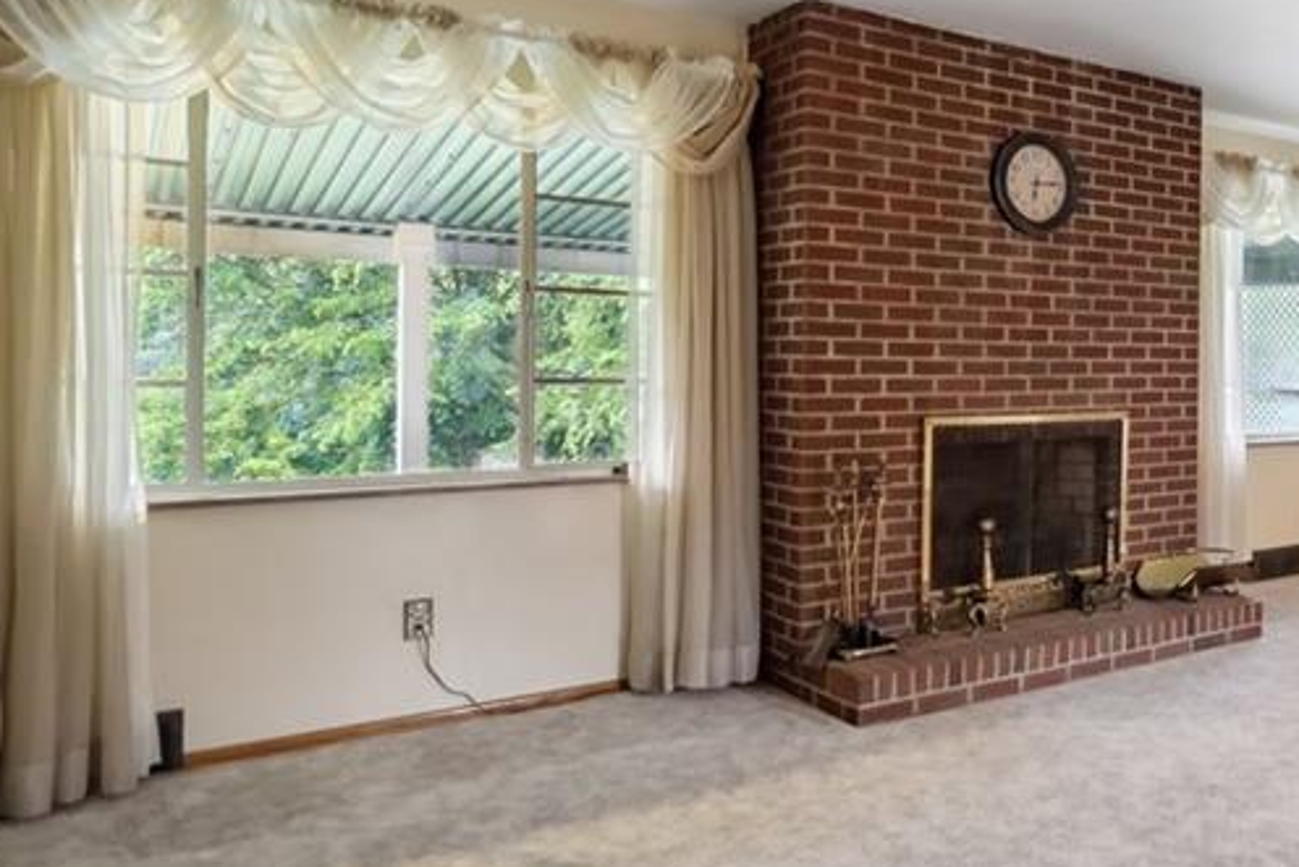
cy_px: 372
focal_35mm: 33
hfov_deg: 50.0
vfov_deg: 39.9
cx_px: 1197
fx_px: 1191
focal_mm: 16
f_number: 2.8
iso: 2500
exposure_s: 1/30
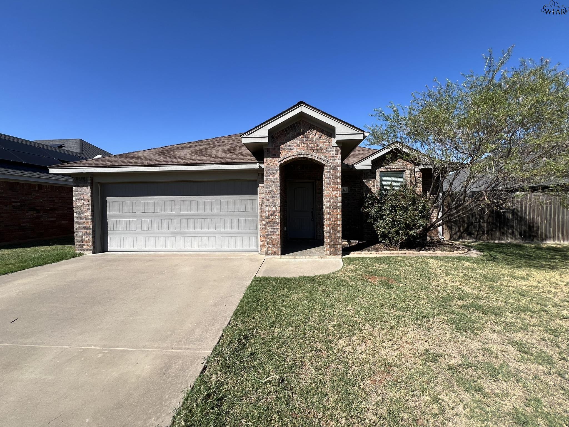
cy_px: 214
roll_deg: -0.1
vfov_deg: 89.9
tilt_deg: -1.8
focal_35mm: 13
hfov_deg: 106.2
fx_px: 214
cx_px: 284
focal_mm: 1.57
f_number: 1.8
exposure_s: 1/1325
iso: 32
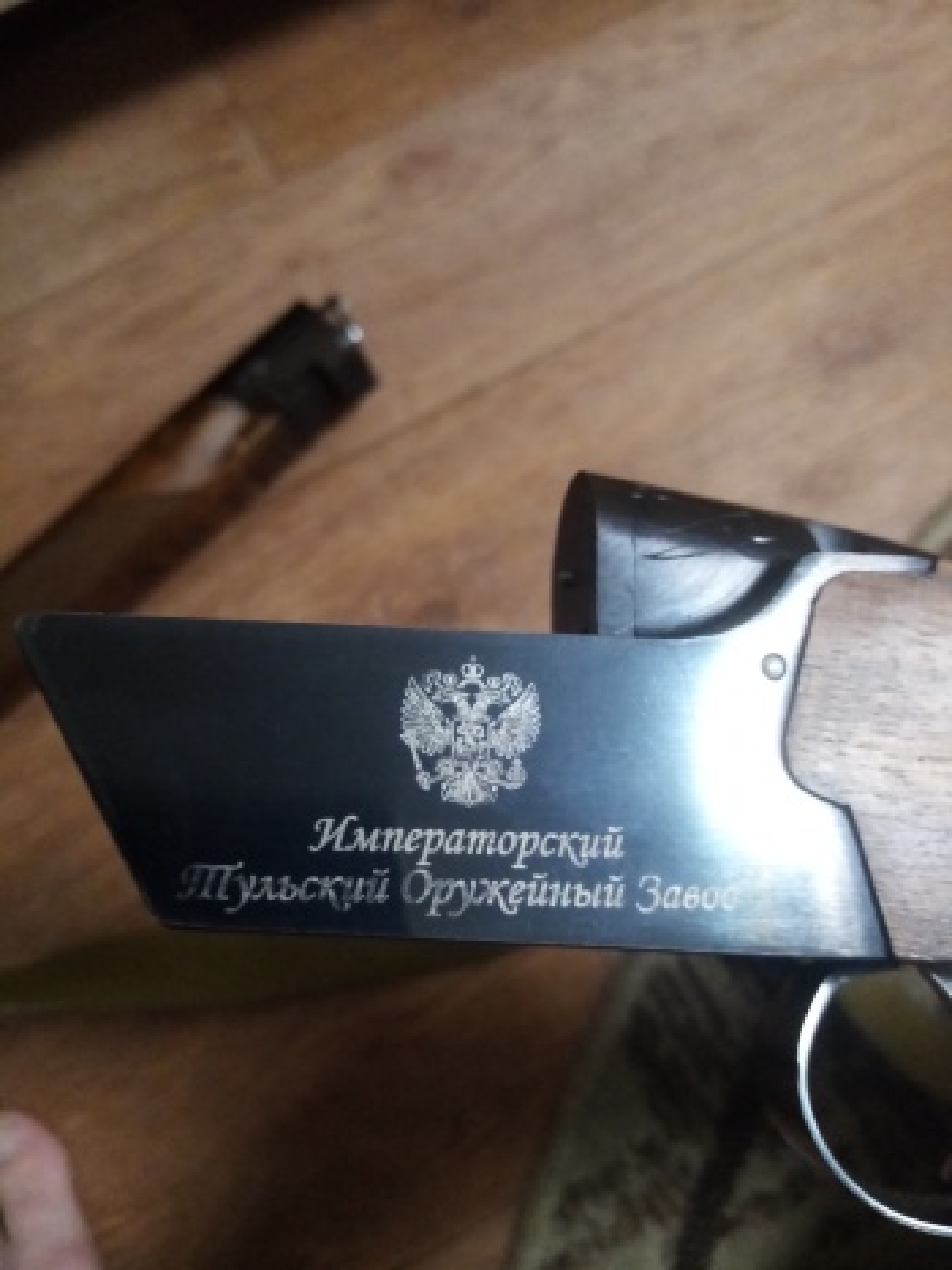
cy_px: 635
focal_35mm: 26
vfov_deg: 67.3
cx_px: 476
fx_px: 954
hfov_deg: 53.0
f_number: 1.8
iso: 815
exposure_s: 1/20
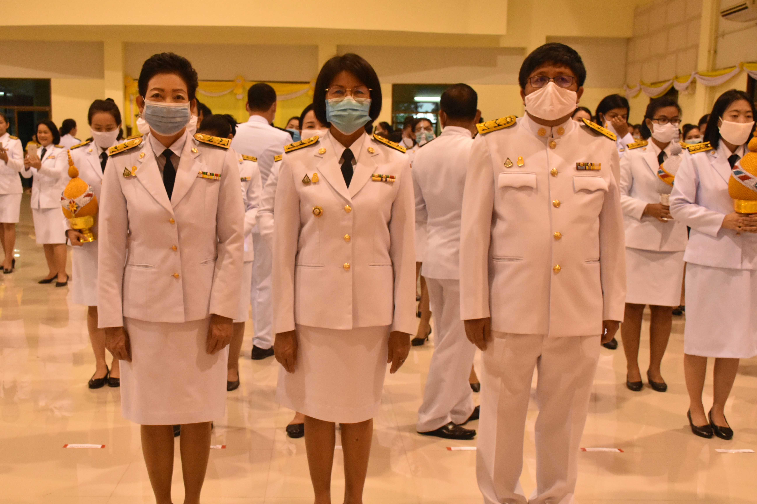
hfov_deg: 43.6
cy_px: 290
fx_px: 946
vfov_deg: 29.8
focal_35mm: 45
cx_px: 349
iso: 4000
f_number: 5.6
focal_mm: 26
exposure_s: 1/125
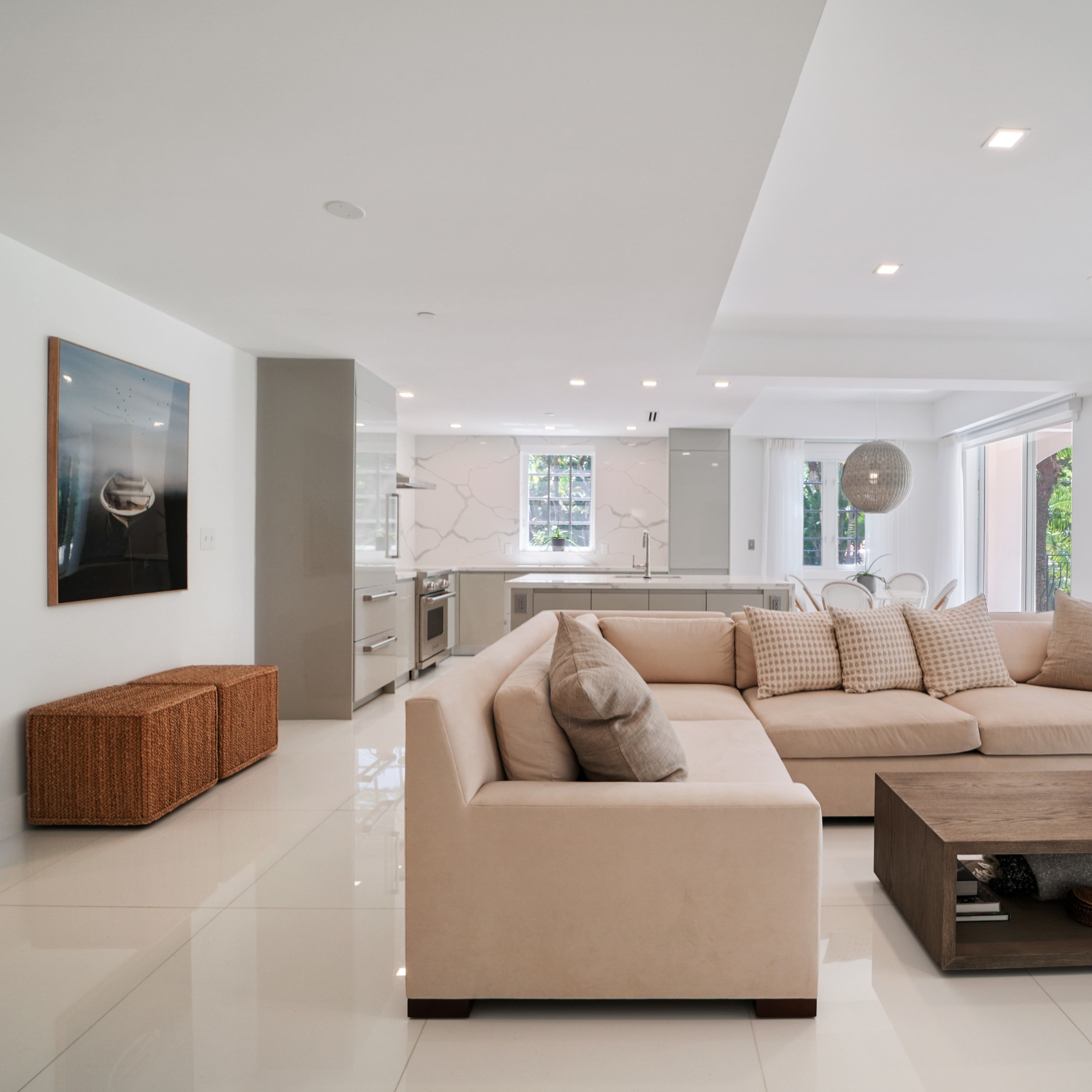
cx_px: 665
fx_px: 642
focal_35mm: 18
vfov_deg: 80.7
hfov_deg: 79.6
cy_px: 547
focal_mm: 14
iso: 100
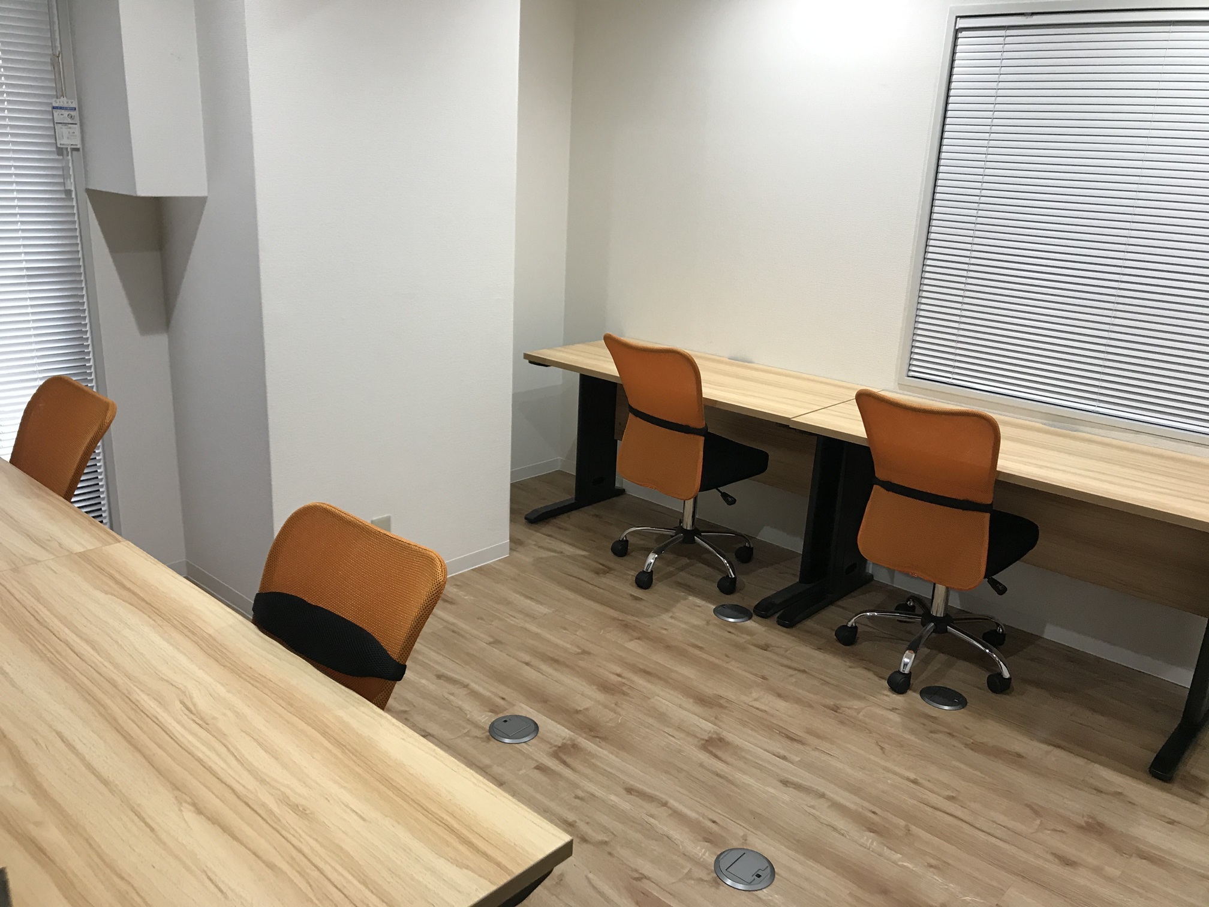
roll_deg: -2.6
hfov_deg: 63.4
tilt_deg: -17.4
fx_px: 978
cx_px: 604
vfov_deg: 49.7
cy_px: 454
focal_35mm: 28
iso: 40
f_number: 1.8
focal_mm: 3.99
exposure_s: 1/24
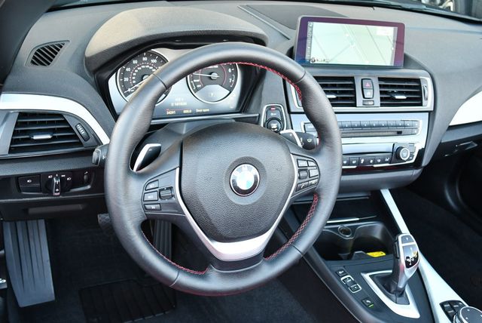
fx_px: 482
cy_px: 162
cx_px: 241
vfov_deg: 36.9
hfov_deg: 53.1
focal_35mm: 36
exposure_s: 1/160
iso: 800
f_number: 3.5
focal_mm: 18
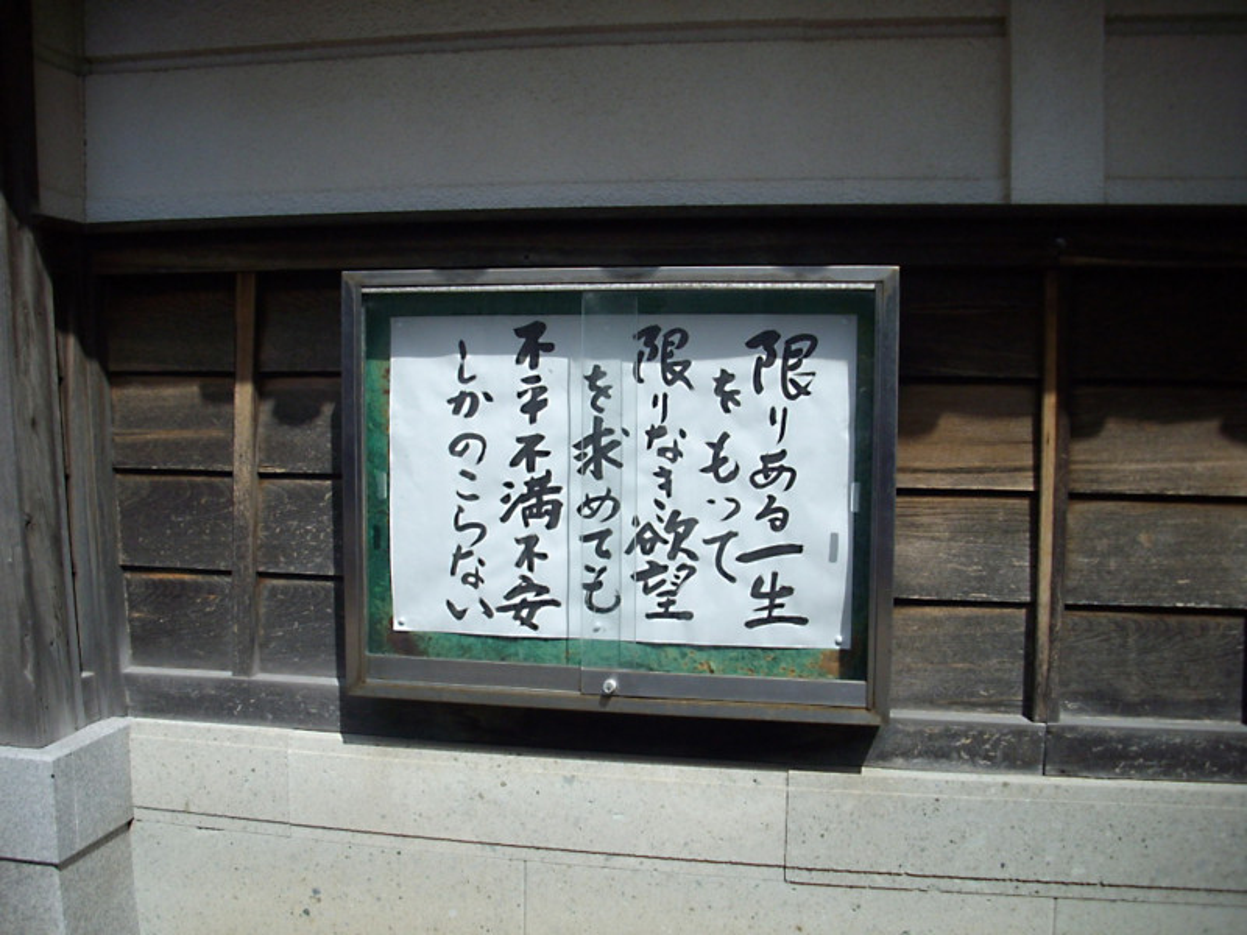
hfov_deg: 50.1
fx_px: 1333
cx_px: 624
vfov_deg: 38.7
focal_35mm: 37
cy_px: 468
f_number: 5.6
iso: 80
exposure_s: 1/400
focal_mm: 6.2
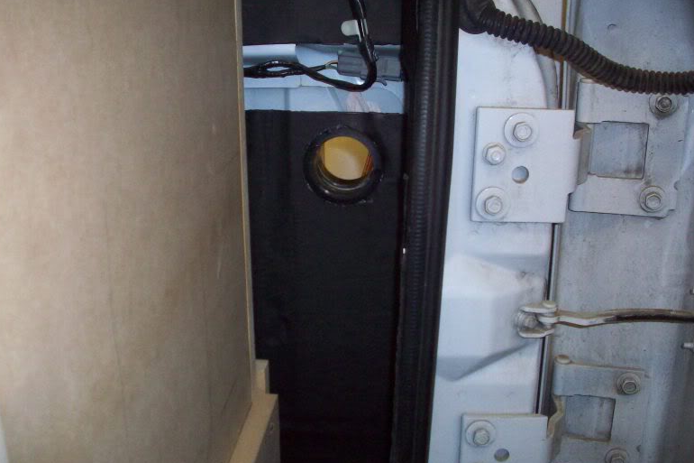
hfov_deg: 48.5
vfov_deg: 33.4
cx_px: 338
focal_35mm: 40
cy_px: 225
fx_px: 771
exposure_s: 1/64
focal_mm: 6.2
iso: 200
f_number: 2.8
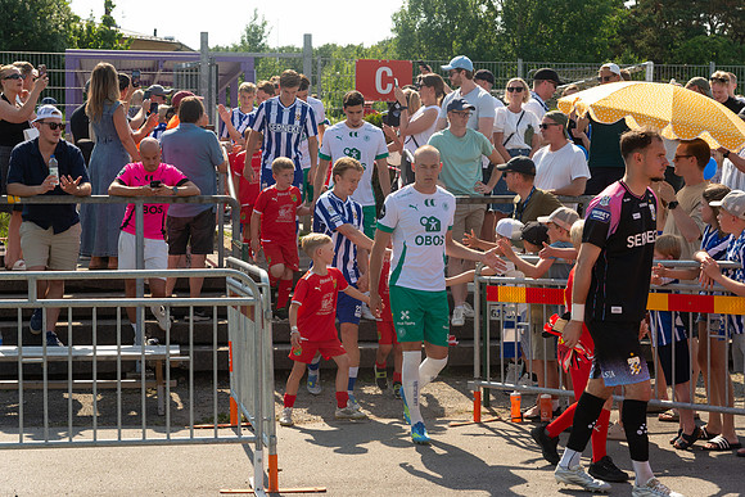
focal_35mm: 70
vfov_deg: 19.5
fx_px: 1449
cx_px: 372
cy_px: 248
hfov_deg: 28.8
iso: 560
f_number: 5.6
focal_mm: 70
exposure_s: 1/1000
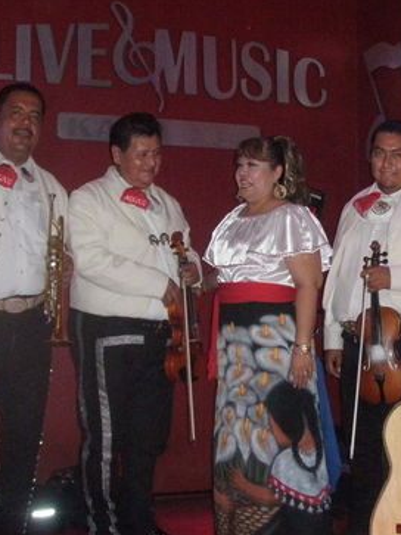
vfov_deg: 29.0
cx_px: 321
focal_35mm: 67
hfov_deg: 21.6
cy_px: 277
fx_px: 1035
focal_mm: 6.7
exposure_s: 1/30
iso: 400
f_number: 3.5
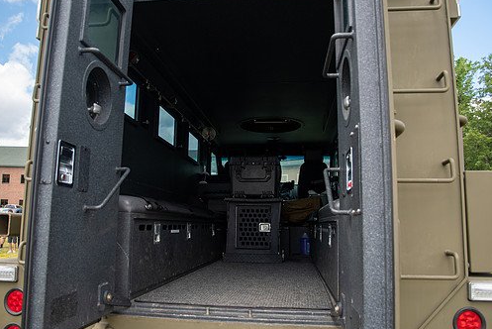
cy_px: 165
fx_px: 383
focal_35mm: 28
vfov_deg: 46.5
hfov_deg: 65.4
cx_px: 244
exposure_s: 1/640
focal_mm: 16
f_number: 3.5
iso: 125
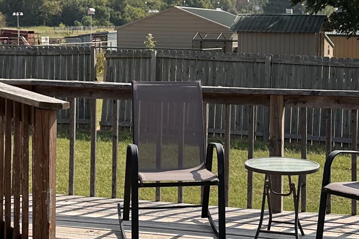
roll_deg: -0.5
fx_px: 838
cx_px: 185
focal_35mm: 84
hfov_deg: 24.2
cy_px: 59
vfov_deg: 16.2
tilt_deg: -3.8
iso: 80
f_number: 1.78
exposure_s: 1/5263
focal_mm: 6.86
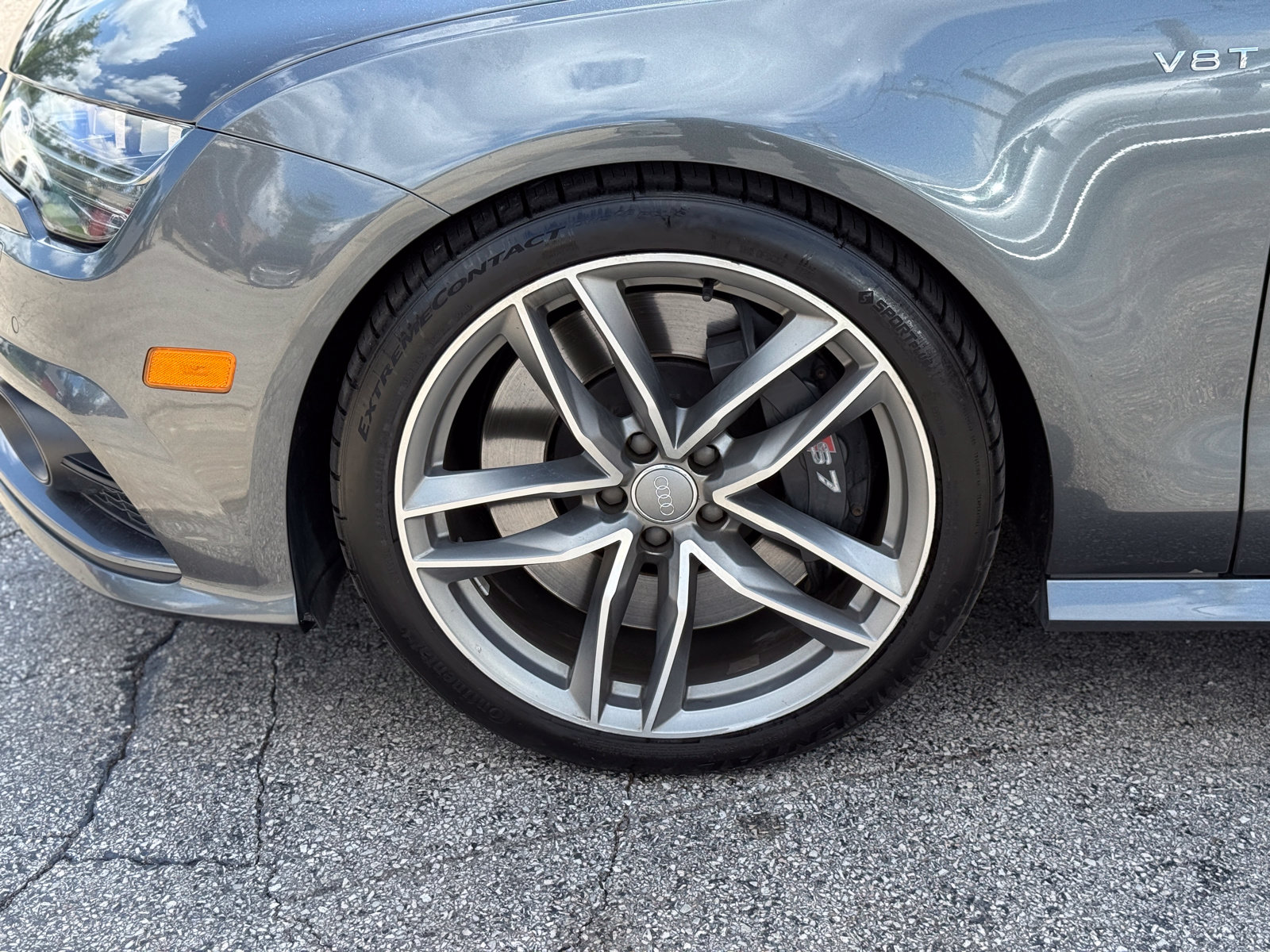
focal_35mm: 48
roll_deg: -1.1
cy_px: 476
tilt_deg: -28.4
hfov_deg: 39.7
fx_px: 1761
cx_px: 635
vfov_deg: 30.3
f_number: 1.78
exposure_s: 1/1353
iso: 100
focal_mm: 6.76
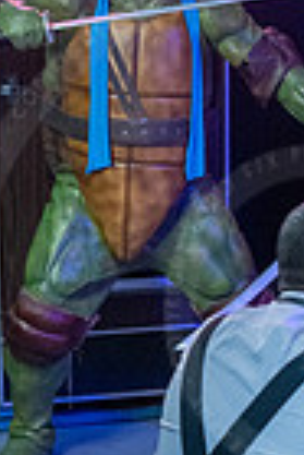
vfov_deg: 13.7
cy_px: 360
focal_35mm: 149
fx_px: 1883
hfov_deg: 9.1
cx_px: 376
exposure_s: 1/80
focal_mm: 46
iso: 3200
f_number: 4
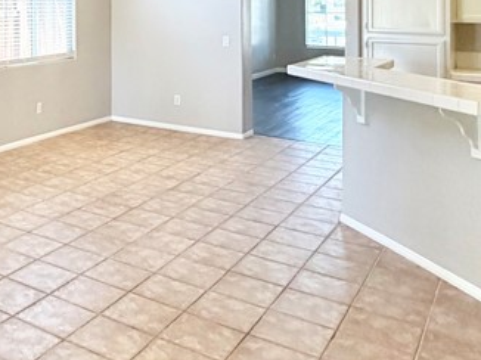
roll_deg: +0.1
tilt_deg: -0.3
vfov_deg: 30.4
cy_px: -4
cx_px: -15
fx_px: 611
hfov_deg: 37.7
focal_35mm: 44
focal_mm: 2.22
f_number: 2.2
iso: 160
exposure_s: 1/120
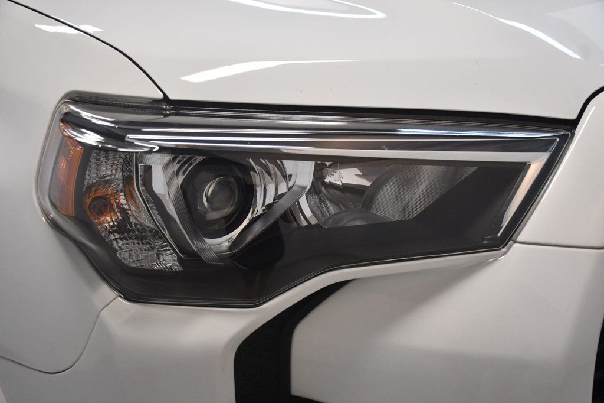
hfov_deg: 41.1
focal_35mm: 48
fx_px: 805
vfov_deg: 28.1
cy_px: 202
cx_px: 302
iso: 1100
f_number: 4
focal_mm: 32
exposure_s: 1/125
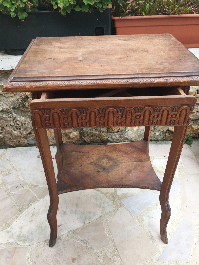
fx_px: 222
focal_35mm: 29
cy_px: 132
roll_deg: +0.8
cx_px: 100
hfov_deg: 48.2
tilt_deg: -37.0
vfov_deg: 61.7
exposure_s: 1/60
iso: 32
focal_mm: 4.15
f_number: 2.2
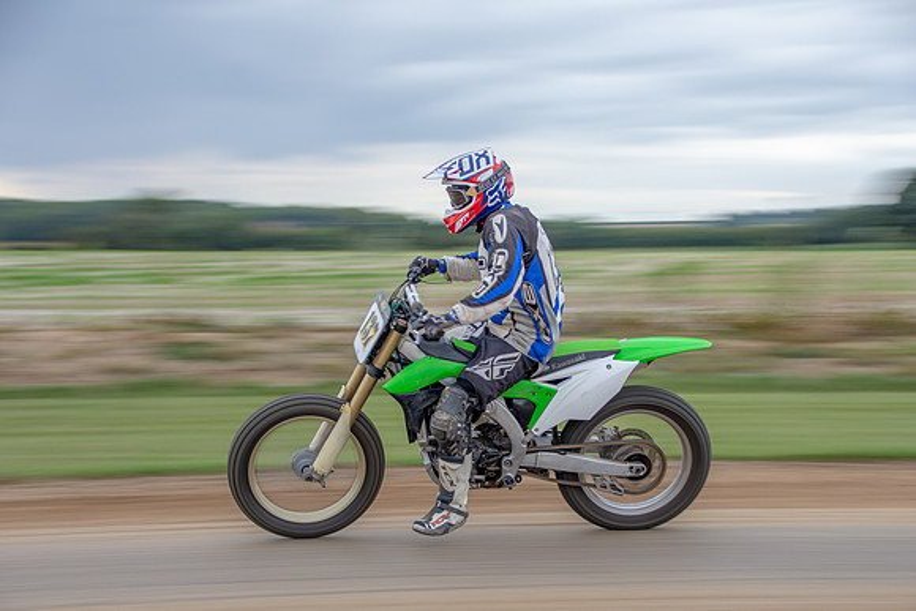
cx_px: 458
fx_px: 2704
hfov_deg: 19.2
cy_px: 306
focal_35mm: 106
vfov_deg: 12.9
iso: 160
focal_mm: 66
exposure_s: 1/100
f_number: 6.3
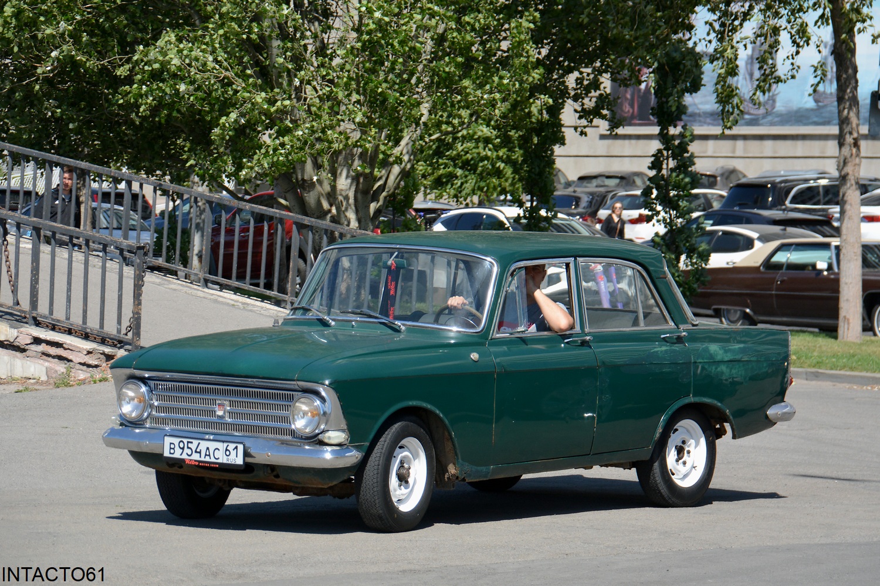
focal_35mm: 158
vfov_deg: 8.7
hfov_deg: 13.0
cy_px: 293
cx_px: 440
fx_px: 3849
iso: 400
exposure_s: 1/1600
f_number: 6.3
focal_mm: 105
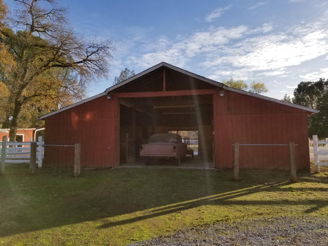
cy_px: 123
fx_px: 246
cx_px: 164
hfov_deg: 67.3
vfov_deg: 53.1
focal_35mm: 26
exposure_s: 1/2315
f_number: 1.7
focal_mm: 4.25
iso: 50
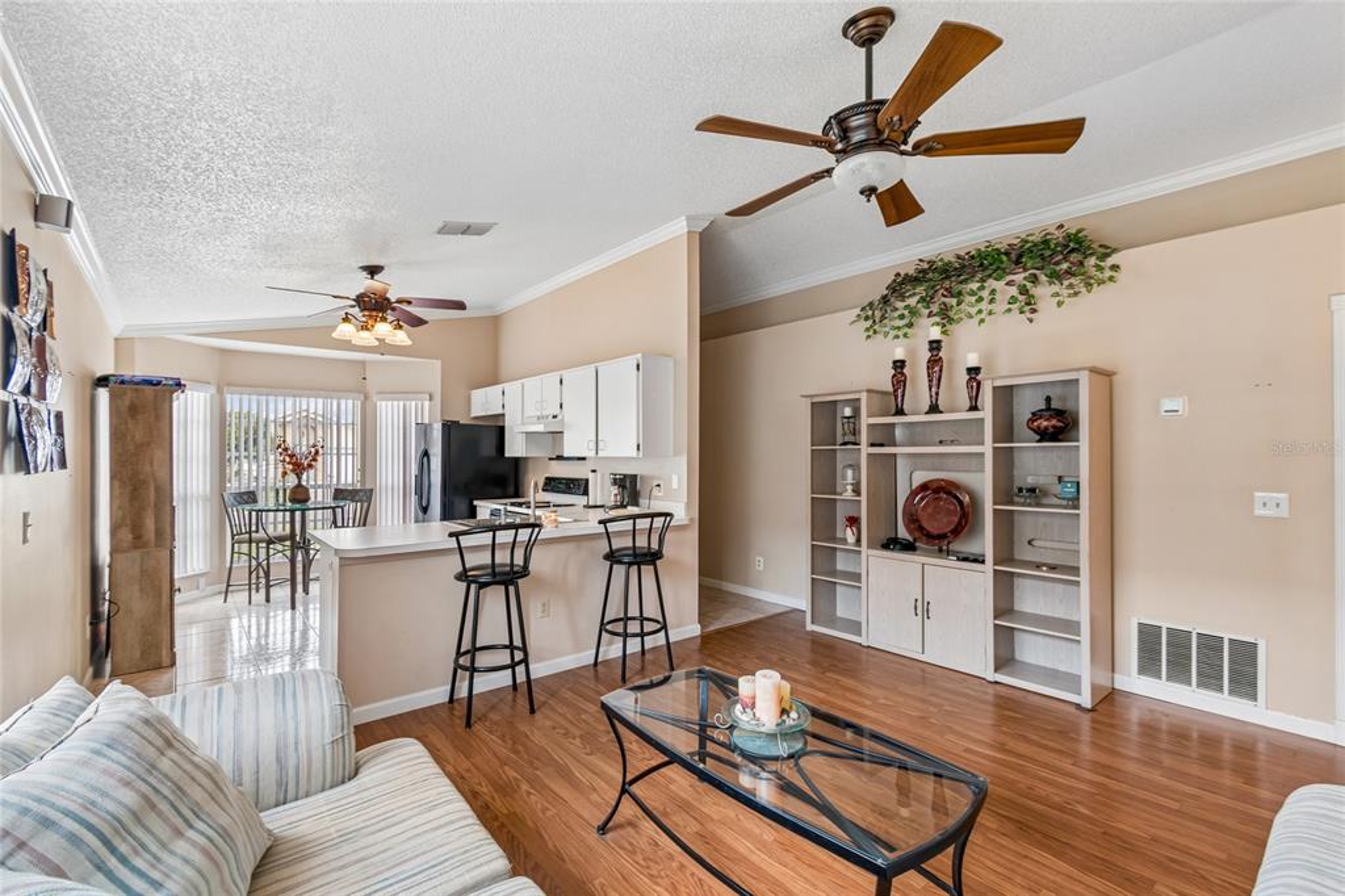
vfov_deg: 77.3
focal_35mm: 15
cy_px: 448
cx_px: 672
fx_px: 560
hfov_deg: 100.4
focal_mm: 10
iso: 100
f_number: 7.1
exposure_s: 1/6
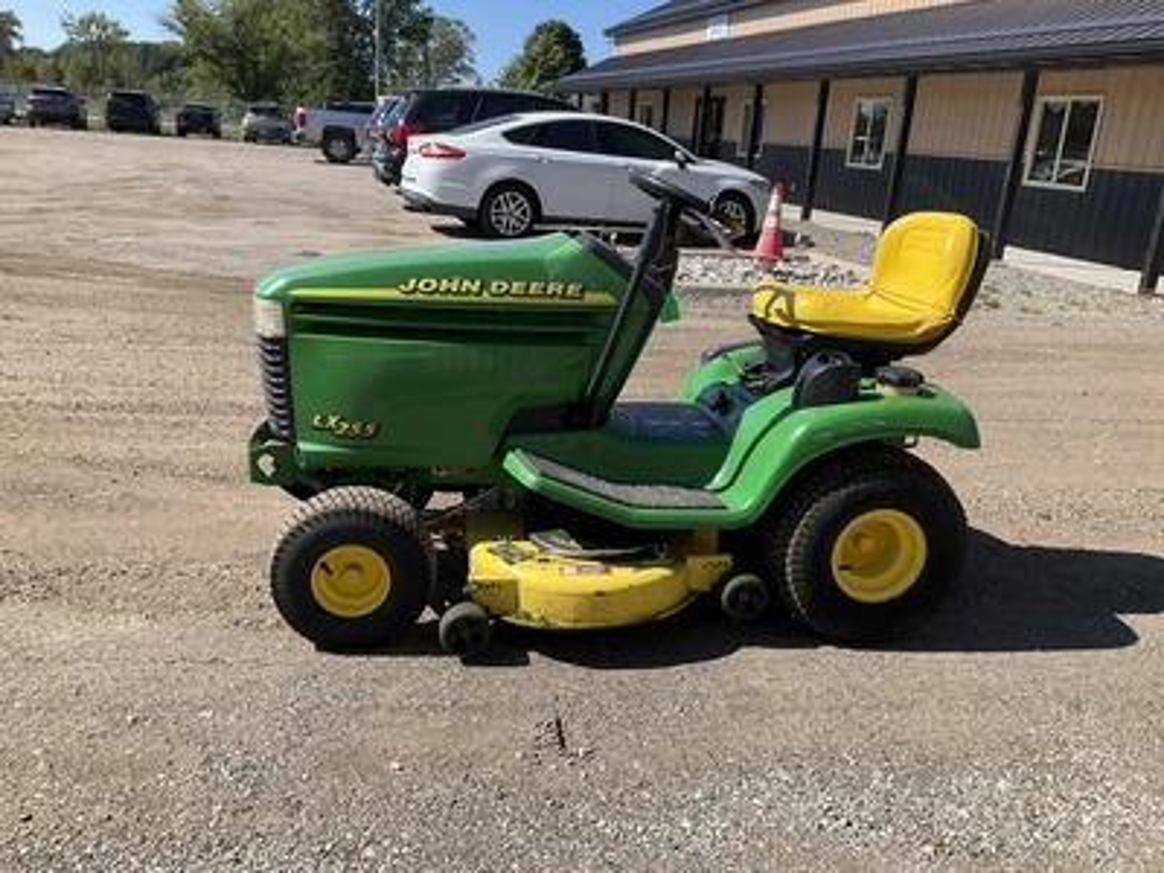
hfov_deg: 61.7
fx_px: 975
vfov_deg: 48.2
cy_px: 436
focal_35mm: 29
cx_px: 582
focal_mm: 3
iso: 25
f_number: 1.8
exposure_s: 1/1195
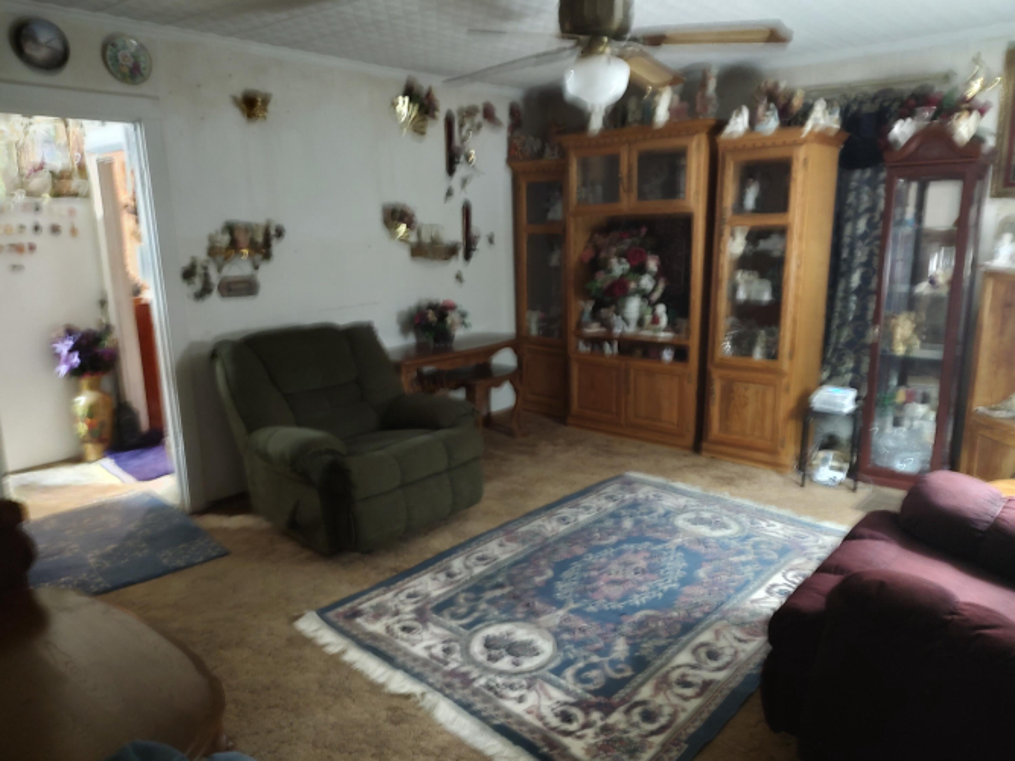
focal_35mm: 24
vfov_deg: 56.8
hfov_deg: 71.6
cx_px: 508
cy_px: 380
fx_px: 704
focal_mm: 5.88
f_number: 1.9
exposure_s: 1/15
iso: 4208
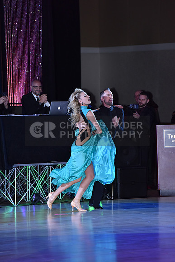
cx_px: 88
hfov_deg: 6.9
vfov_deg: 10.3
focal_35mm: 200
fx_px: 1457
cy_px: 131
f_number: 4
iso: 1600
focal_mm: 200
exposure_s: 1/250
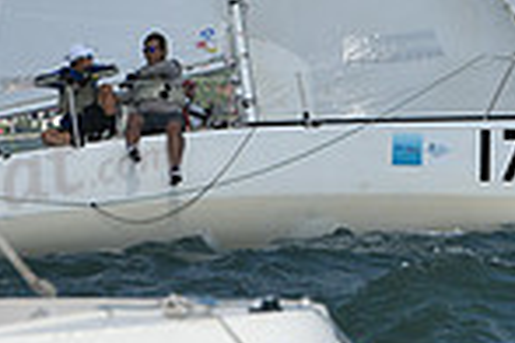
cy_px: -26
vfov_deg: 1.7
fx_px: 11258
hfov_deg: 2.6
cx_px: 357
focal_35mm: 787
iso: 250
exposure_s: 1/1250
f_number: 9
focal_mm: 200
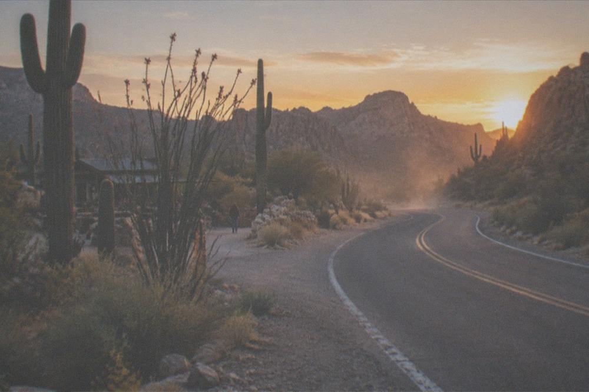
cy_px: 196
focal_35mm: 47
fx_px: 769
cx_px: 294
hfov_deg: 41.9
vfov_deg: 28.6
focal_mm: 47
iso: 400
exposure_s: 1/250
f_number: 11
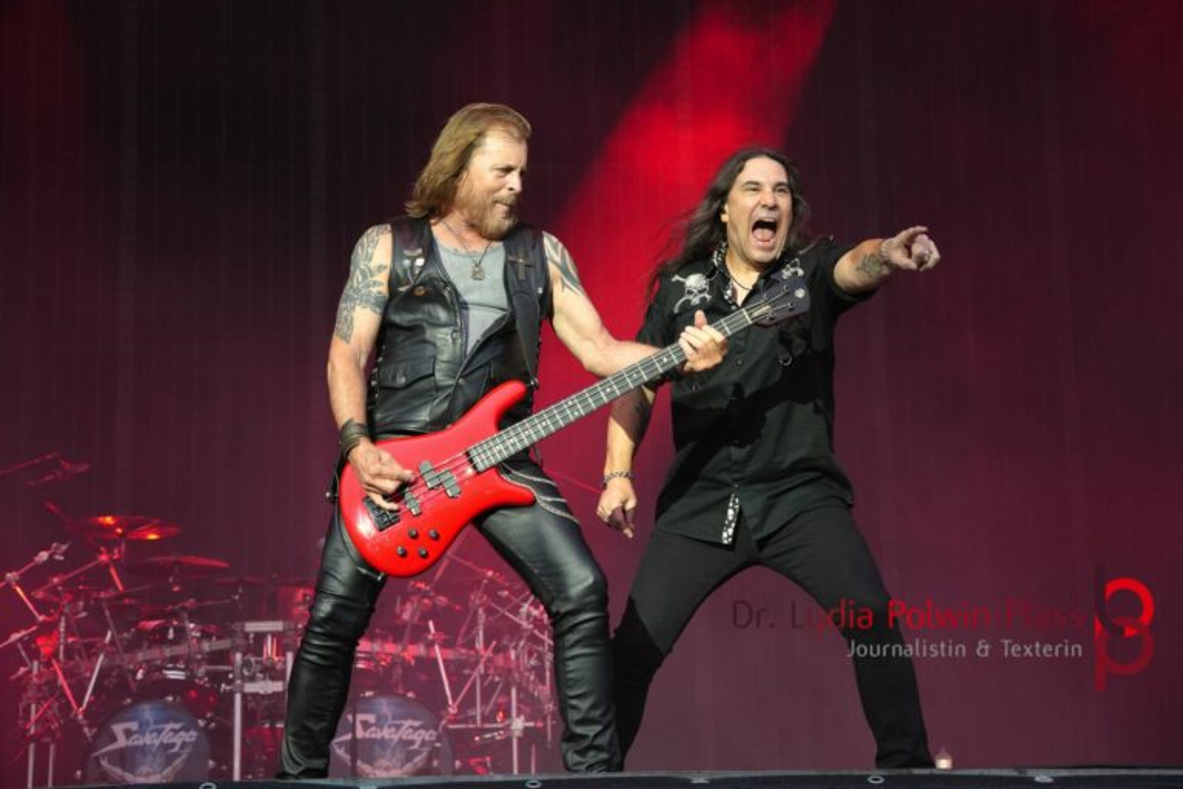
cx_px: 592
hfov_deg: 25.1
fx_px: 2662
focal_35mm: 81
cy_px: 394
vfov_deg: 16.9
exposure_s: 1/160
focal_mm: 54
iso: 2000
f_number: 4.5
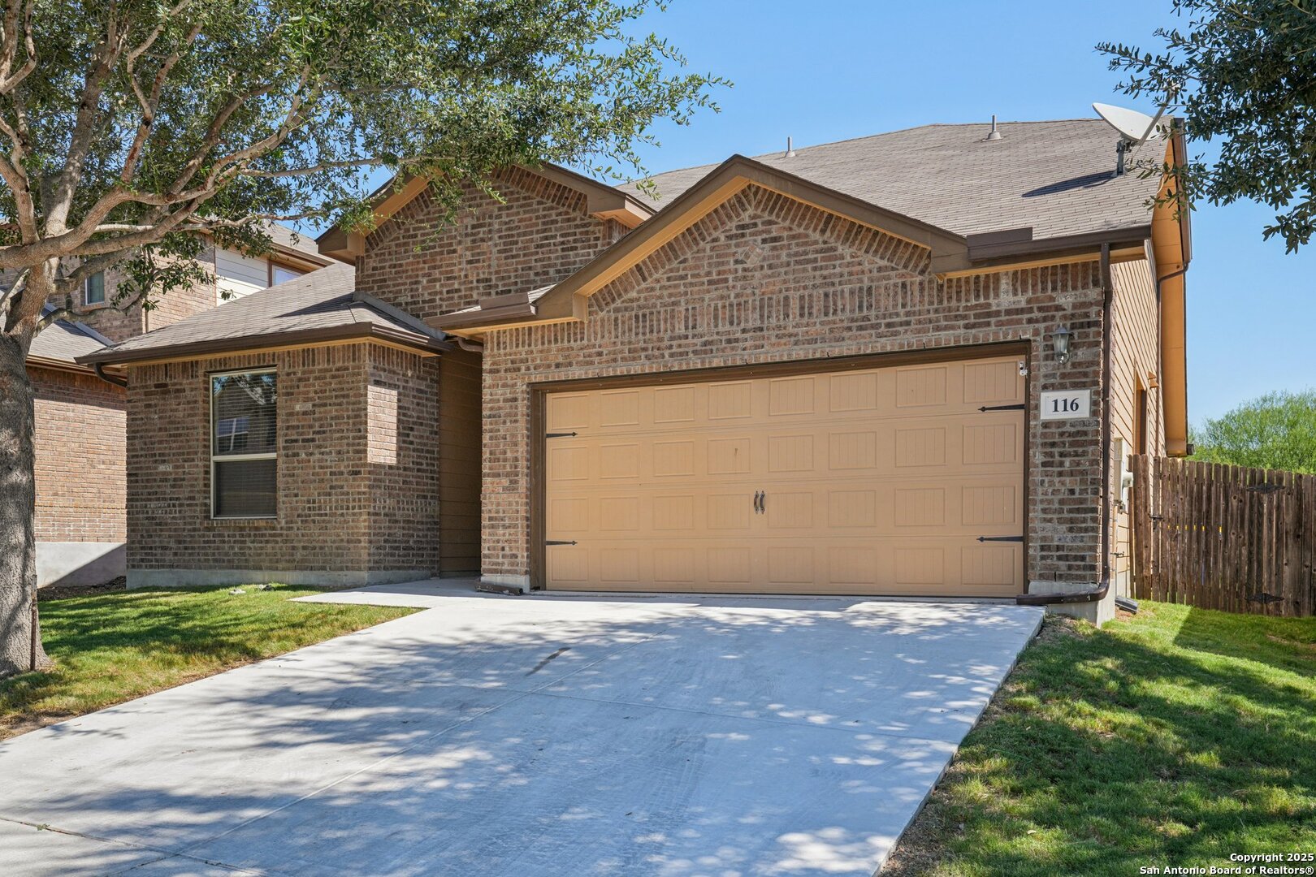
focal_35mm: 29
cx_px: 658
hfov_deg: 63.7
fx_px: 1060
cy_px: 438
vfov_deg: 45.0
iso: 200
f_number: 8
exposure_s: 1/350
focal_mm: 29
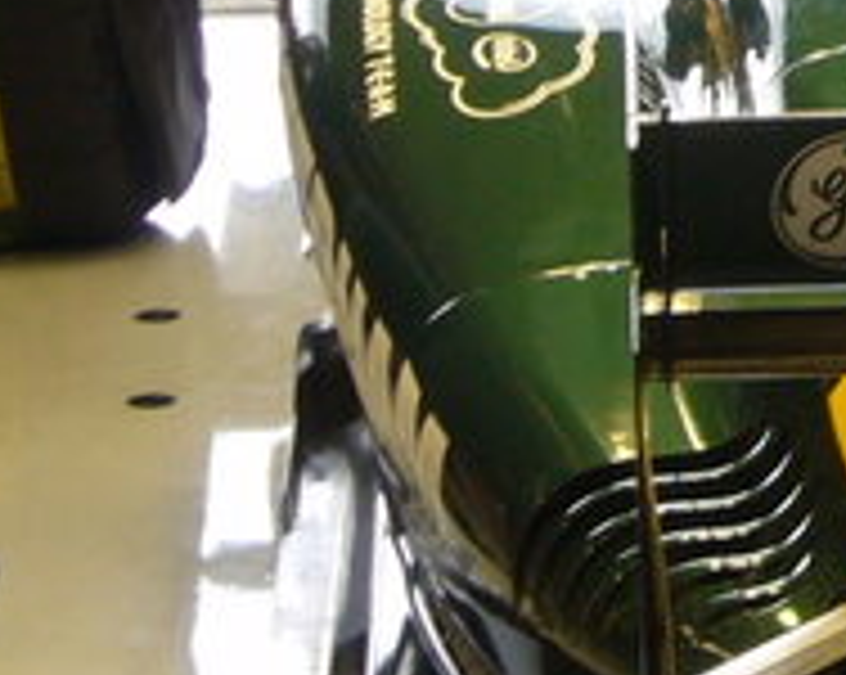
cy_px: 180
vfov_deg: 5.9
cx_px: 1058
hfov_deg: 7.3
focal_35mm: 261
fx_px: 6528
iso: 80
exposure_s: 1/30
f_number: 3.6
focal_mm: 8.1
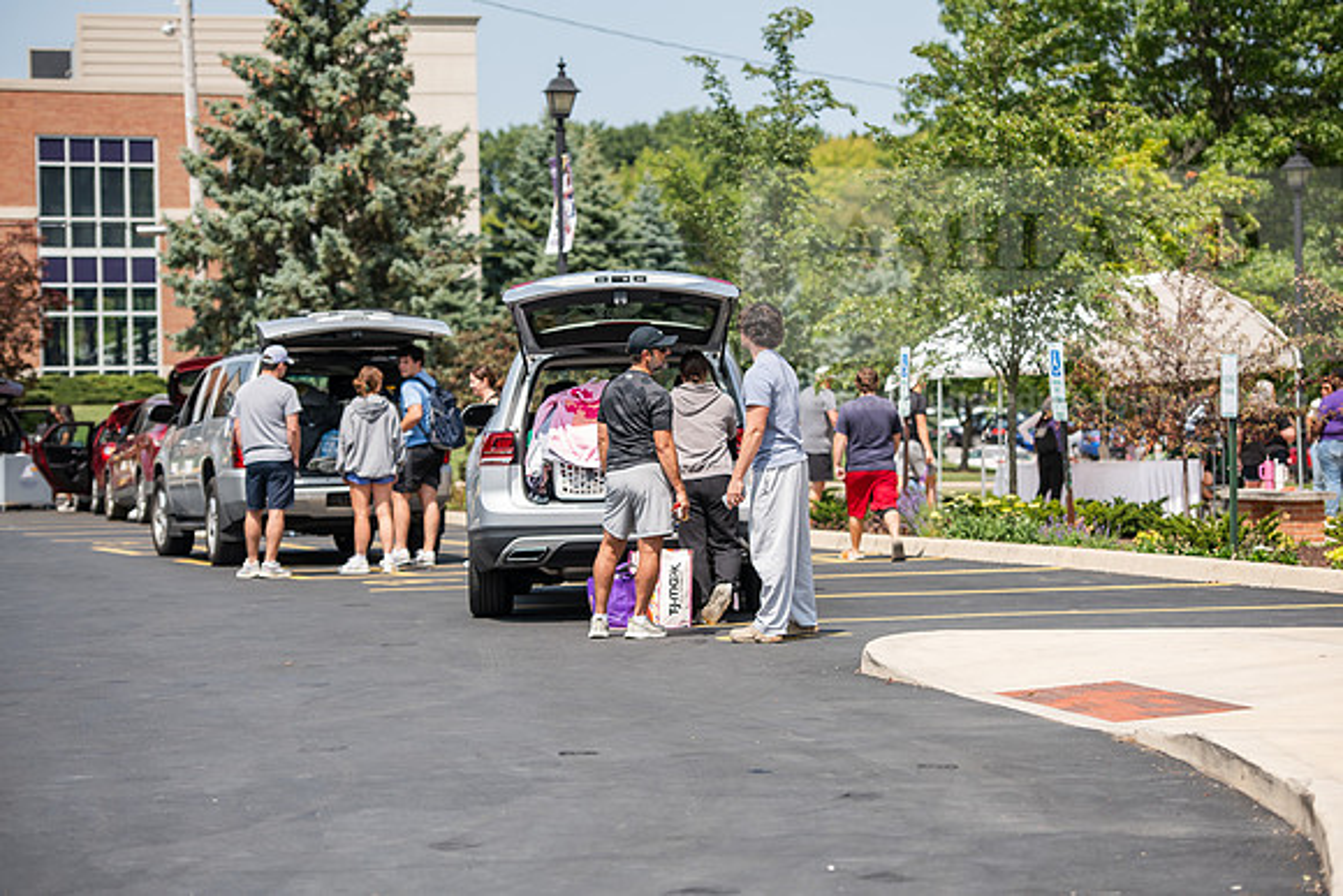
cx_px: 672
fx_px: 3918
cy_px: 448
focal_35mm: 105
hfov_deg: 19.5
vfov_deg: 13.0
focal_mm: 105
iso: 64
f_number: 3.5
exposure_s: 1/500
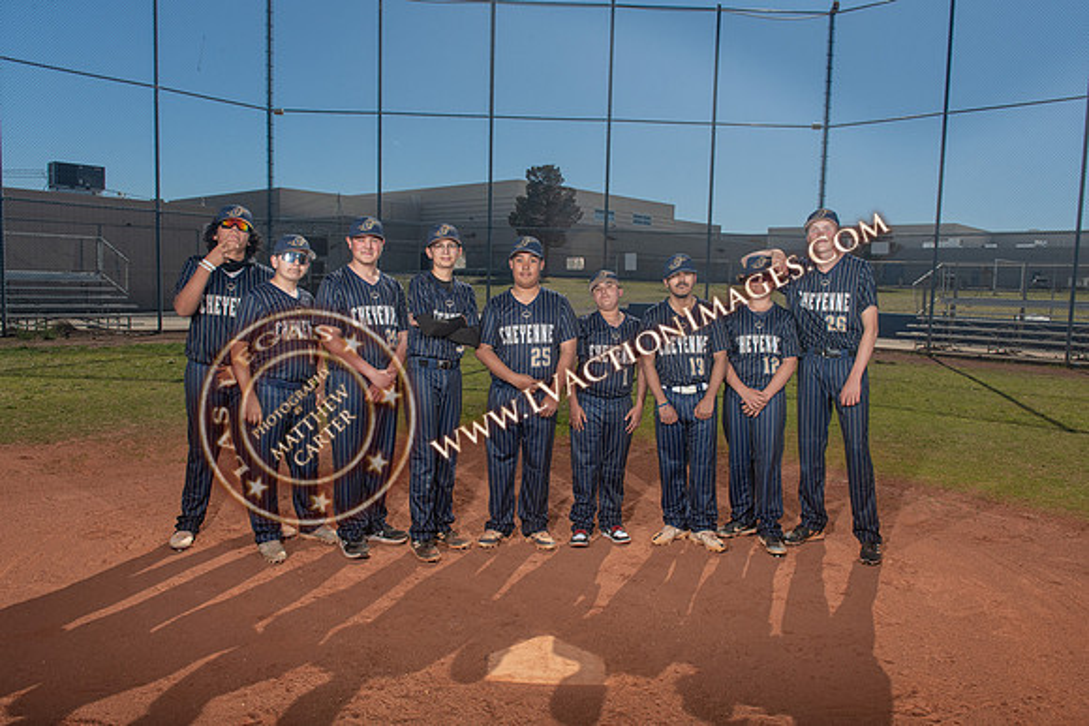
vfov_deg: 48.0
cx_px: 546
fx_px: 816
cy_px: 363
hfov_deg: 67.4
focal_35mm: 27
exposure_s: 1/250
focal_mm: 26
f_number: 10
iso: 320
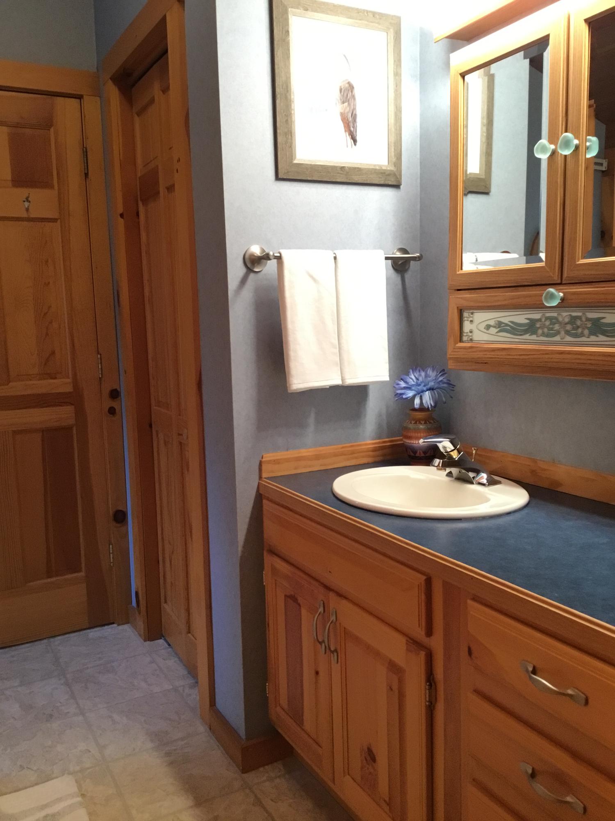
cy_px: 410
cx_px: 308
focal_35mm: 31
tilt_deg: -8.2
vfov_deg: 58.4
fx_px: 734
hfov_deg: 45.4
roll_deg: +0.9
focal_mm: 3.3
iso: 125
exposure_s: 1/30
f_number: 2.4
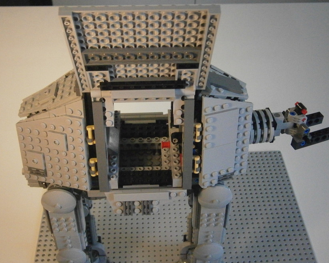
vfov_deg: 30.3
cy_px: 133
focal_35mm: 50
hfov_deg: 37.3
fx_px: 487
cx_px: 174
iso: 800
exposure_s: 1/100
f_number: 3.4
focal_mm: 8.3
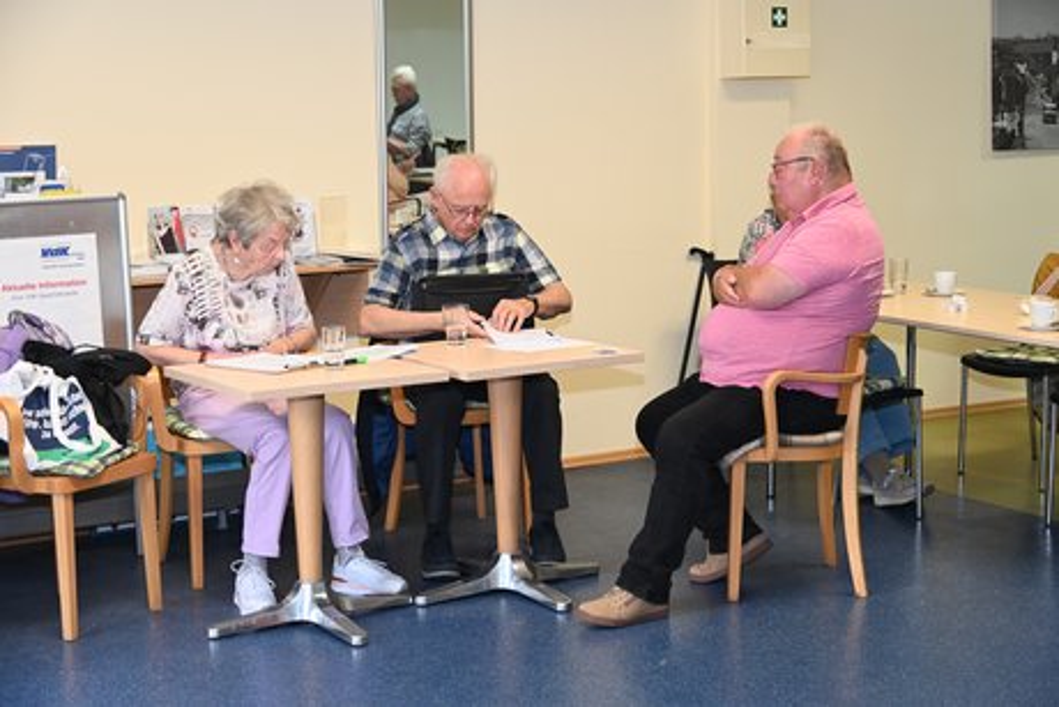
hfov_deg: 30.5
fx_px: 1942
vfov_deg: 20.6
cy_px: 354
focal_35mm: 66
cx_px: 530
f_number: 6
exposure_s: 1/60
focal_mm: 66
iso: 1250
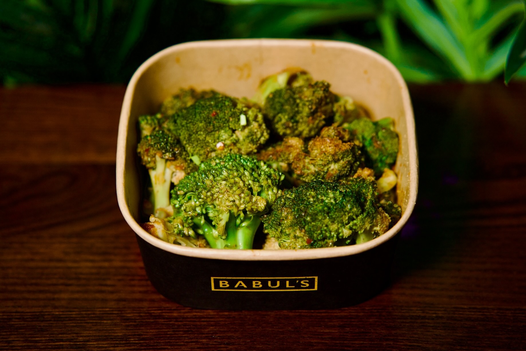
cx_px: 263
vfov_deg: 16.1
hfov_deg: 23.9
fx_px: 1242
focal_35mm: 85
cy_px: 176
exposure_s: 1/250
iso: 2000
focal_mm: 85
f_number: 4.5
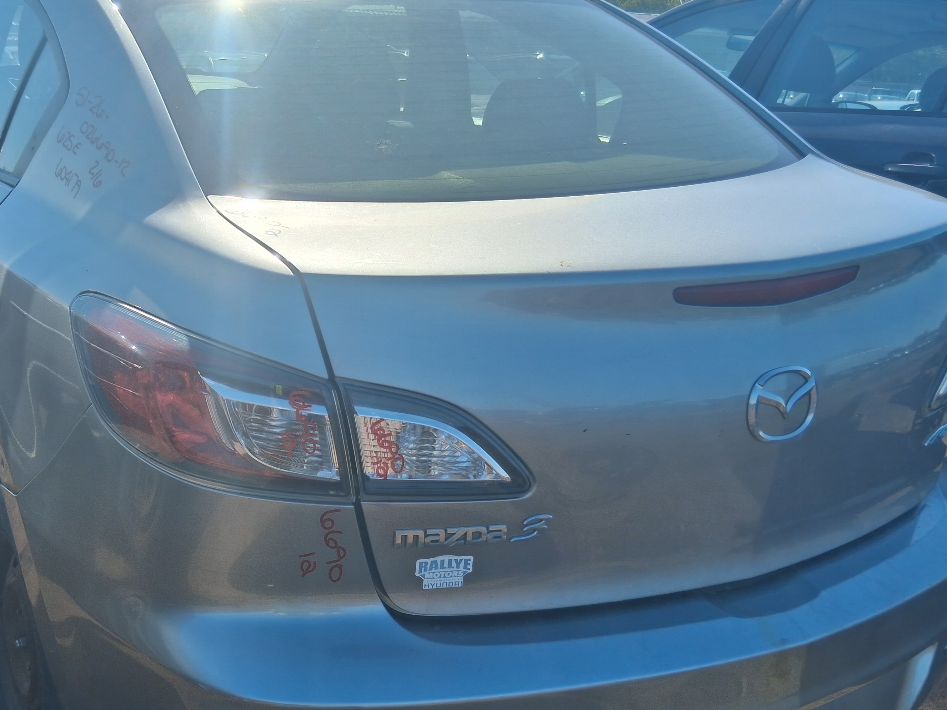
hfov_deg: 45.5
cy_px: 407
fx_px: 1094
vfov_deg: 35.9
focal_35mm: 40
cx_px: 257
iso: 25
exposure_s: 1/1063
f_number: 1.8
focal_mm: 3.98
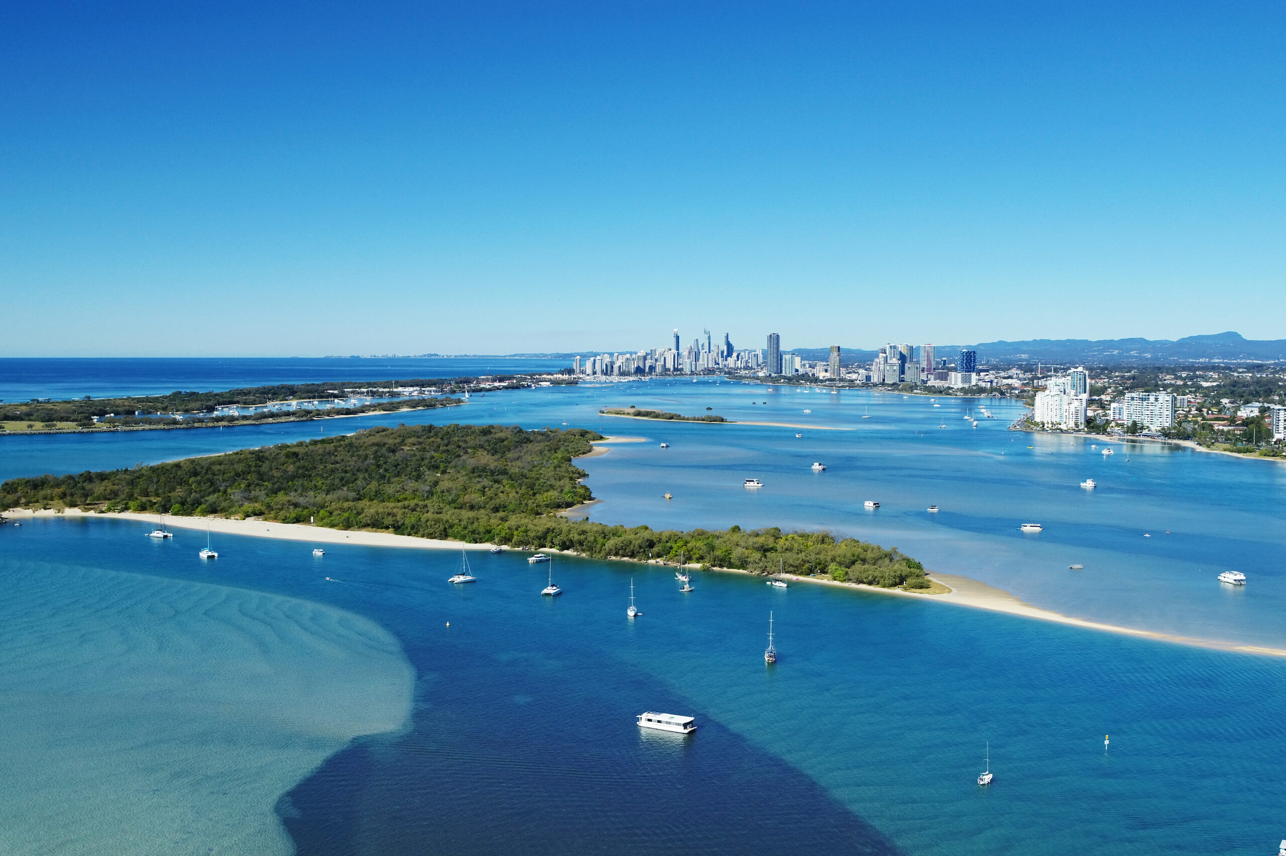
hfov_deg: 53.1
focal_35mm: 36
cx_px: 643
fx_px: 1286
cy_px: 428
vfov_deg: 36.8
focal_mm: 24
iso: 400
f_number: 5
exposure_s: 1/100
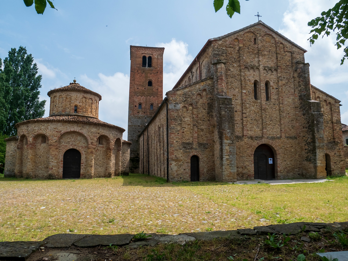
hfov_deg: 71.6
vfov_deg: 56.8
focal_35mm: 24
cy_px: 130
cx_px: 174
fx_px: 241
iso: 200
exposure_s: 1/640
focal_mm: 12
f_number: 8
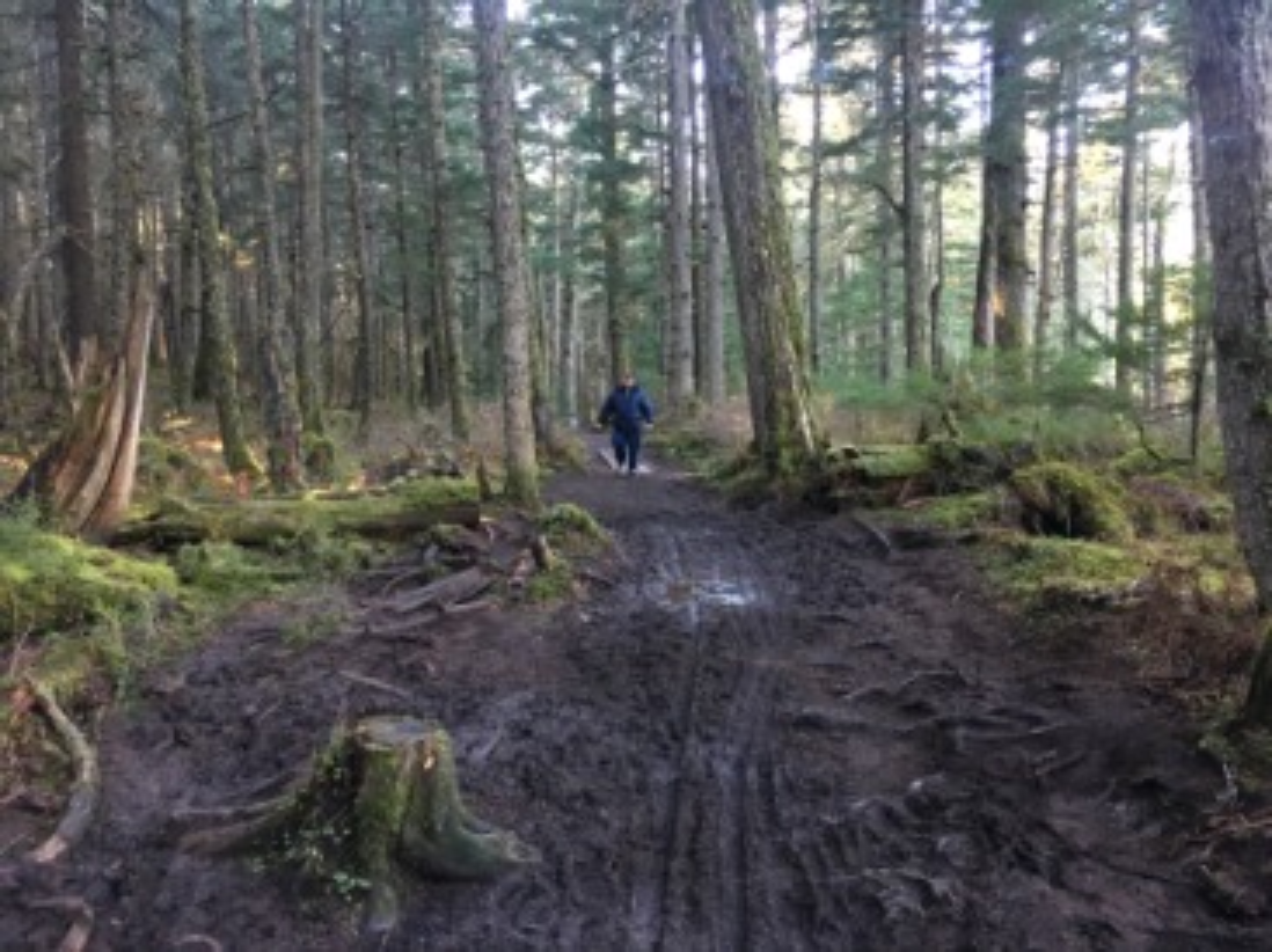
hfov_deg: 61.7
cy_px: 476
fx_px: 1065
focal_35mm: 29
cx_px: 636
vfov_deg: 48.2
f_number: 2.2
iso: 200
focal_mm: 4.15
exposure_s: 1/20
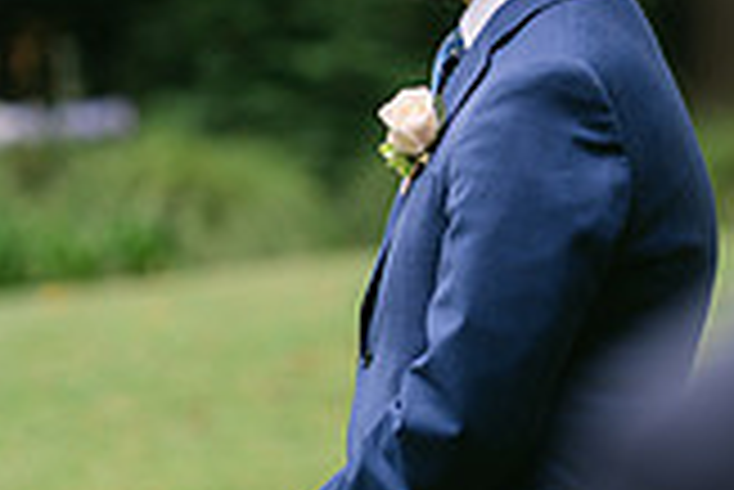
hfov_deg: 11.3
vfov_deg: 7.6
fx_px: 3694
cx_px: 646
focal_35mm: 181
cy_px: 166
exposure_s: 1/550
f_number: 1.7
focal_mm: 80
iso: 160
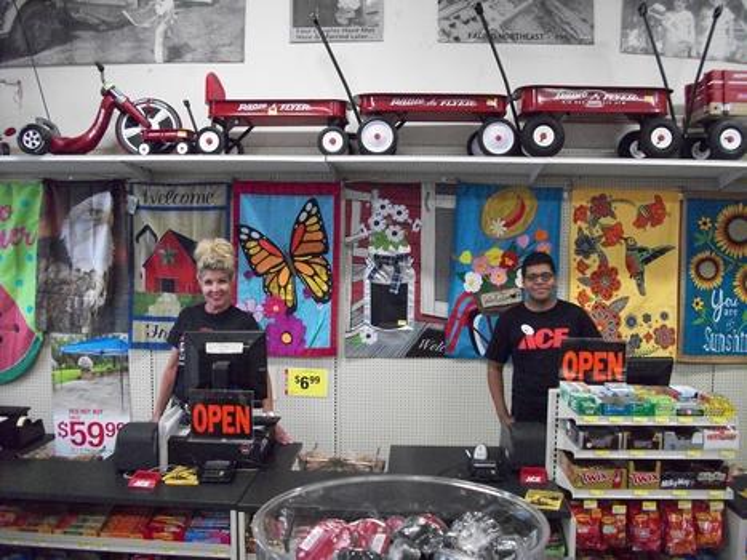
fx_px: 690
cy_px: 280
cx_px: 374
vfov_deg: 44.1
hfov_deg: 56.8
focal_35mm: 32
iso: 640
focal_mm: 5.7
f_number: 2.9
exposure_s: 1/100
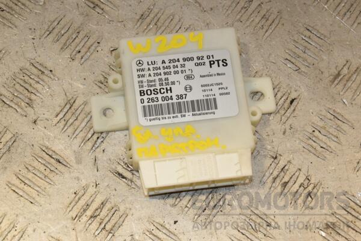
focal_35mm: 87
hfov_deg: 23.4
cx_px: 180
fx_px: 872
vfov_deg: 15.7
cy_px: 120
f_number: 9
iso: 800
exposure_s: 1/200
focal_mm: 58
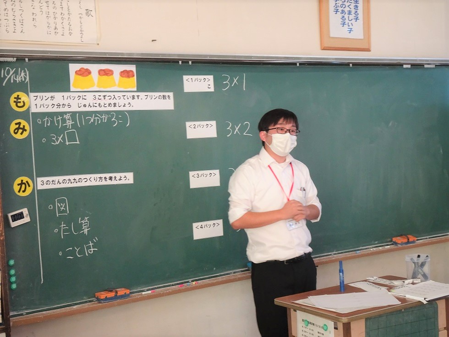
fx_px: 700
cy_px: 168
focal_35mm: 54
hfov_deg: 35.5
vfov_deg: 27.0
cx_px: 224
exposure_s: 1/60
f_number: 4.5
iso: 320
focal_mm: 9.18
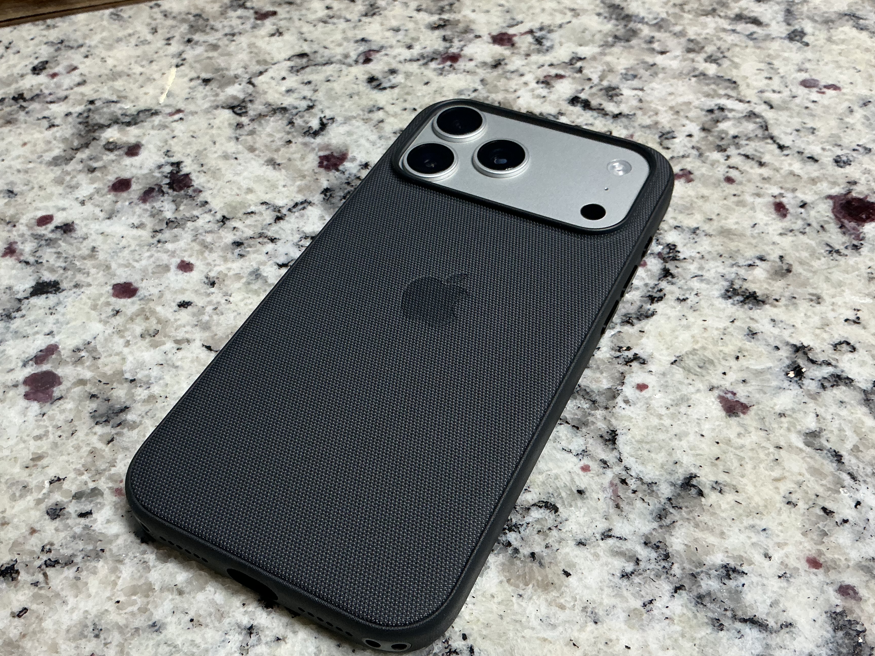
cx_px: 394
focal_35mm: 34
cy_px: 383
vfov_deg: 41.7
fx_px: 859
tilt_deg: -53.5
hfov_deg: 53.9
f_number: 1.8
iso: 64
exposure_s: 1/60
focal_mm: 3
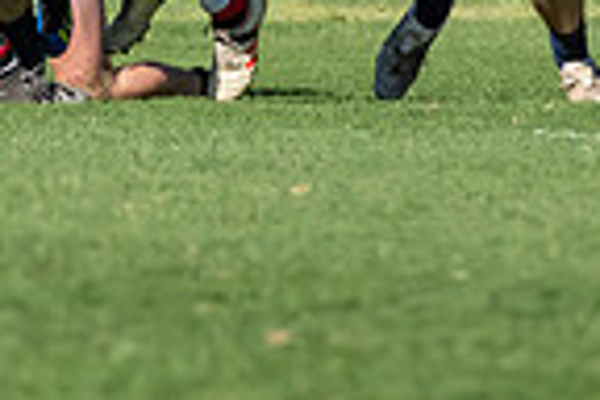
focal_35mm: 2991
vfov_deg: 0.5
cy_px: -272
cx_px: 208
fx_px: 49846
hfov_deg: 0.7
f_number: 10
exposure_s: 1/4000
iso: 800
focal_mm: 400
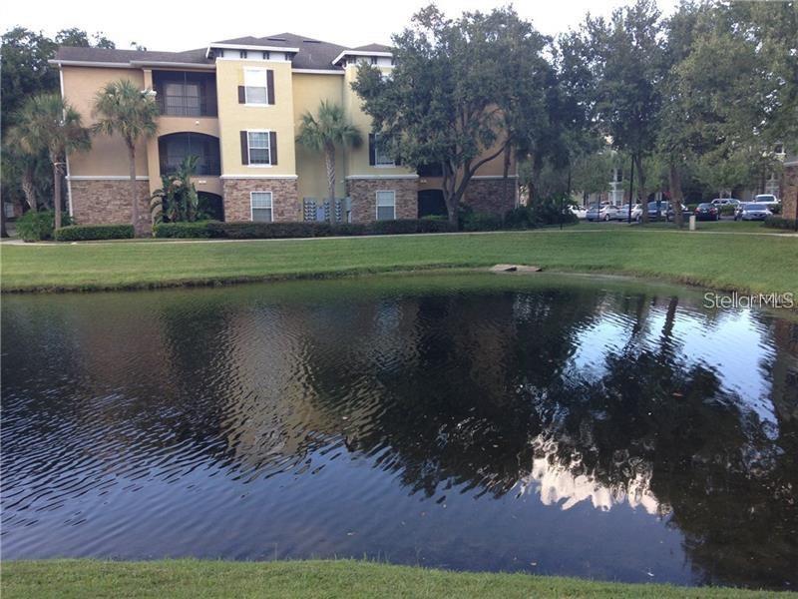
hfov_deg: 55.4
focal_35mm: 33
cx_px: 399
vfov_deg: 42.9
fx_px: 761
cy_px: 300
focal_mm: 4.12
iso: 50
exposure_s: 1/174
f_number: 2.4
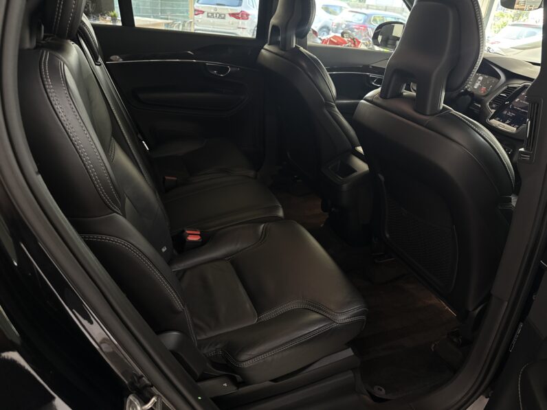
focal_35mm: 24
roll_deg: -5.1
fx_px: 379
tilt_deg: -28.0
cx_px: 274
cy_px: 205
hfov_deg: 71.6
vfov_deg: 56.8
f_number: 1.78
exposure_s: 1/50
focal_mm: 6.76
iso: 640
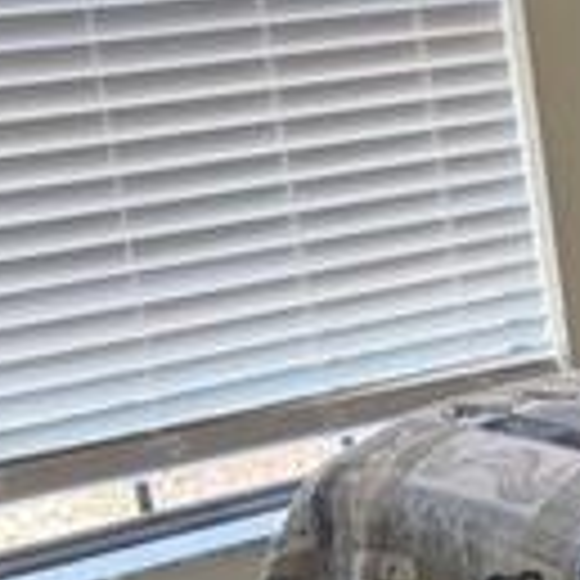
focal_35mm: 126
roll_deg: +1.8
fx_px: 2389
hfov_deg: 12.0
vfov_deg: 13.7
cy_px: 571
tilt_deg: -17.5
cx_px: 1223
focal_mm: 6.76
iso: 125
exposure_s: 1/200
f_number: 1.78
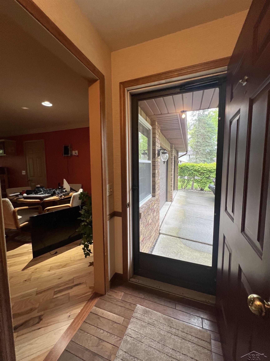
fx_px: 135
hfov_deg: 89.9
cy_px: 180
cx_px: 135
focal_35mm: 13
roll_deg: -0.5
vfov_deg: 106.2
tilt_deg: -5.7
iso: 200
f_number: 1.8
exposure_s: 1/120
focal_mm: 1.57
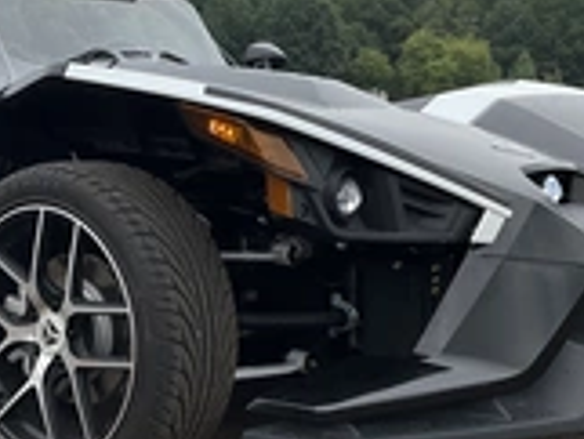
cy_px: 163
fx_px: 1216
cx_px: 185
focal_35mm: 72
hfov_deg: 26.8
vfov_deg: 20.4
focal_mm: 3
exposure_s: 1/551
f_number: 1.8
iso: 25
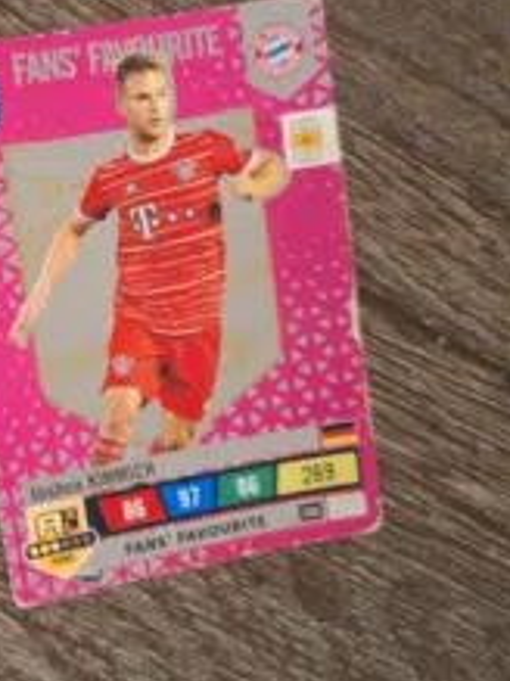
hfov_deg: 32.5
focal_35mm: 42
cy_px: 258
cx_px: 47
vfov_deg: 44.5
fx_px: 826
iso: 500
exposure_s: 1/20
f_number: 1.8
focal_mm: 5.54
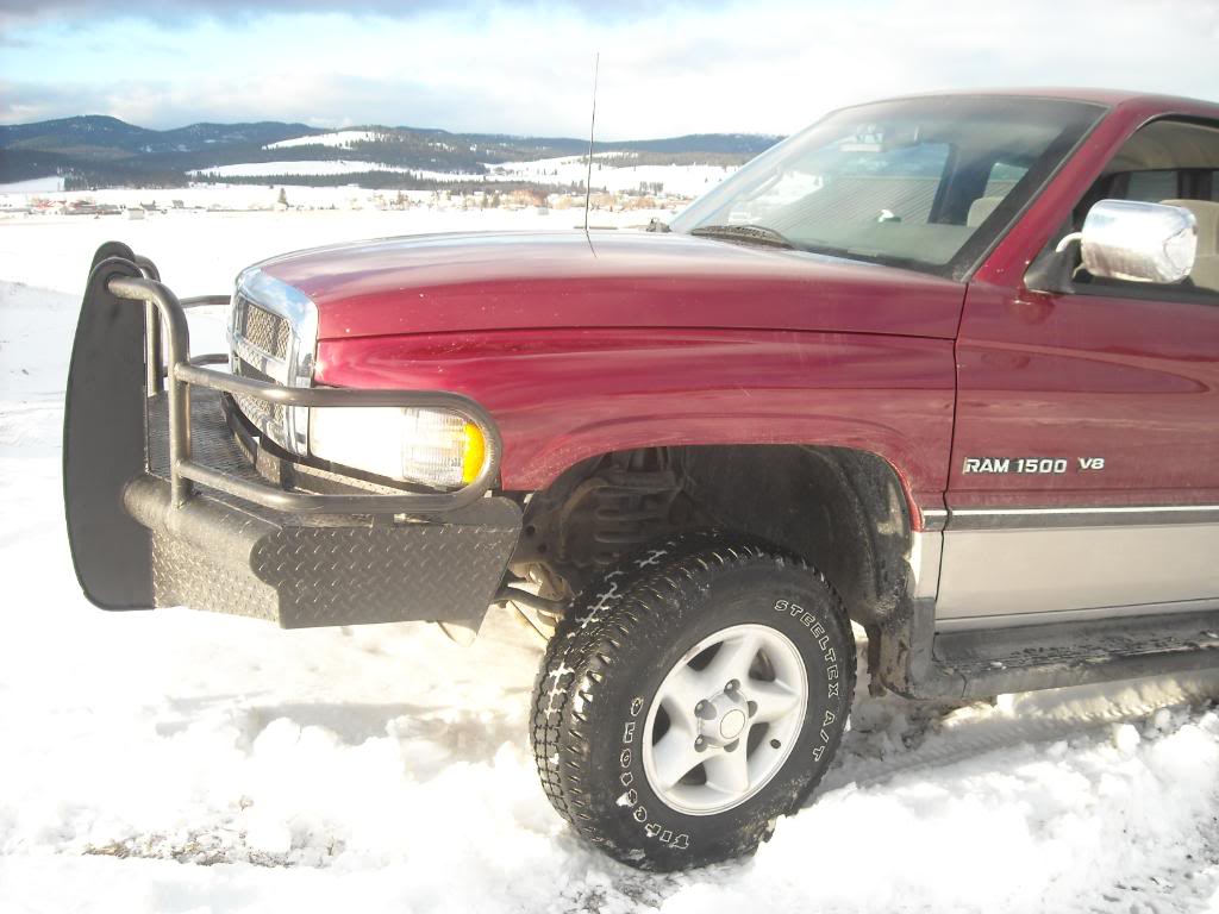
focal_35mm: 35
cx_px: 610
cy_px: 457
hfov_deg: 52.6
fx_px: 1233
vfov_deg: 40.7
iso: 64
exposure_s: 1/250
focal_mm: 5.7
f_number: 2.8
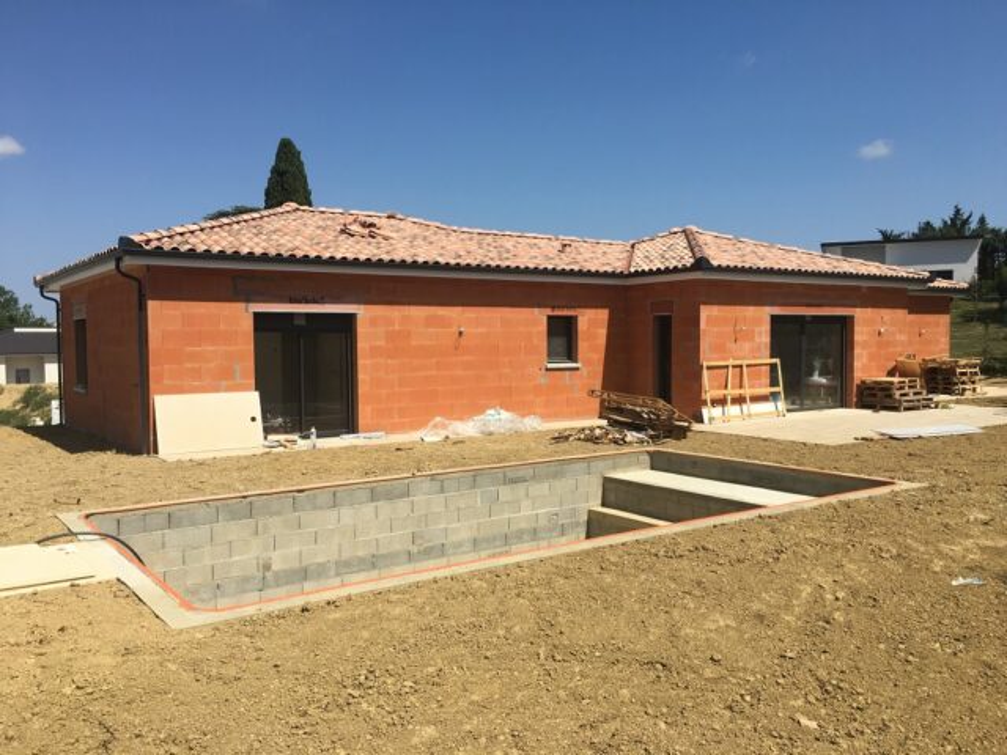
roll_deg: -0.7
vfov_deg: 48.2
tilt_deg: -2.4
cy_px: 378
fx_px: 844
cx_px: 504
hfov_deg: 61.7
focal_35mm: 29
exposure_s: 1/2198
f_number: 2.2
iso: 25
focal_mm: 4.15
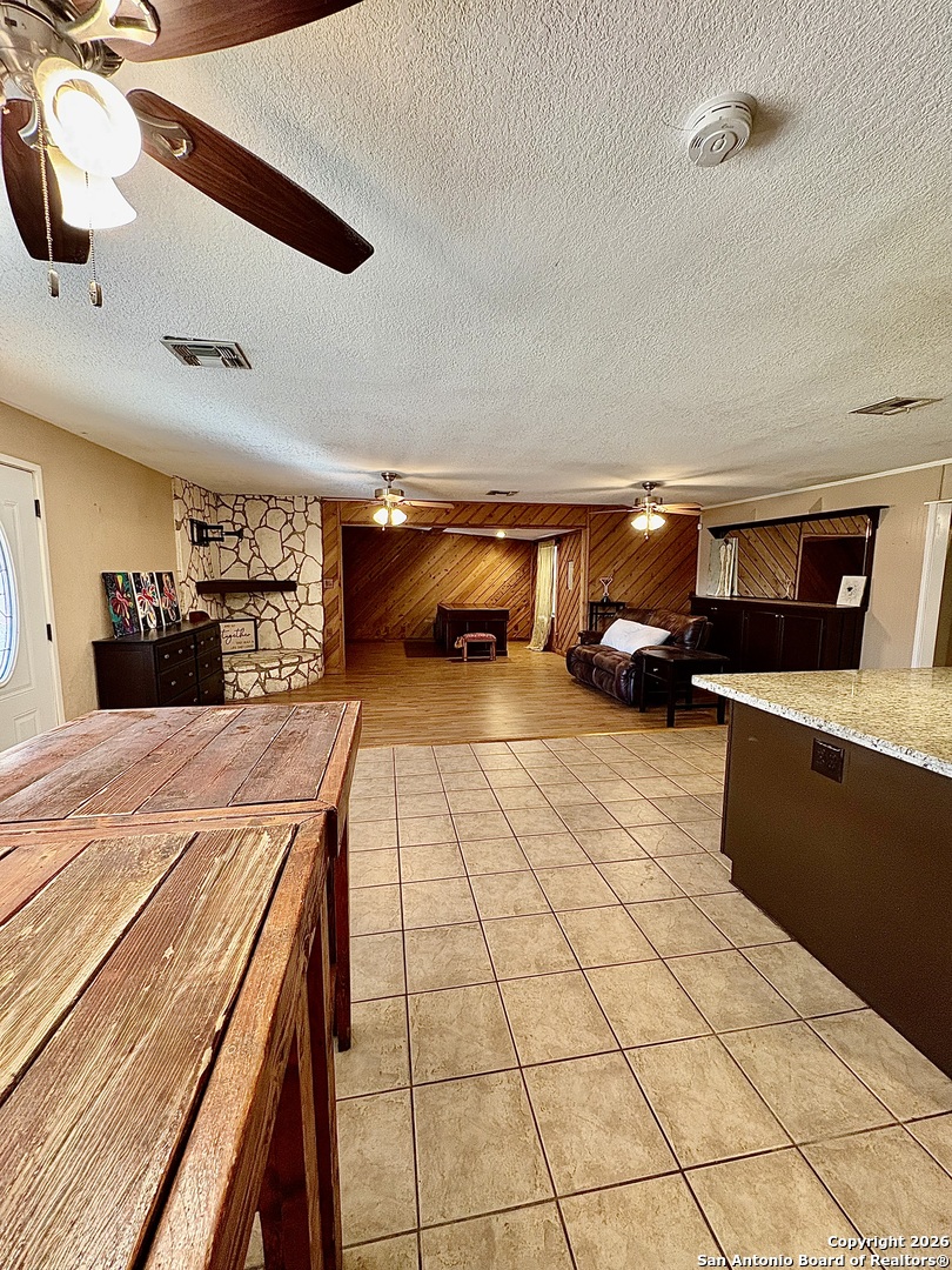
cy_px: 635
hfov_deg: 85.7
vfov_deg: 102.1
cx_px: 476
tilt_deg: -6.2
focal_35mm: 14
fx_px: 513
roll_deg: -0.5
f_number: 2.2
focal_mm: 2.22
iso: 320
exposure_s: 1/60
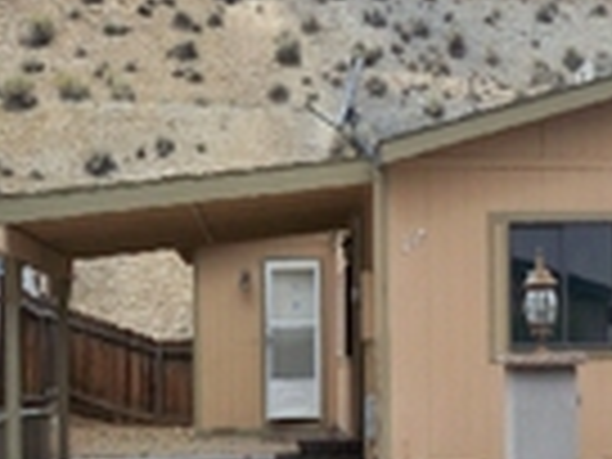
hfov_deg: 21.5
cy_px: 364
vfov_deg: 16.5
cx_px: 558
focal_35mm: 89
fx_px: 1573
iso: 64
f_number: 3.1
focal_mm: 6.3
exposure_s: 1/640
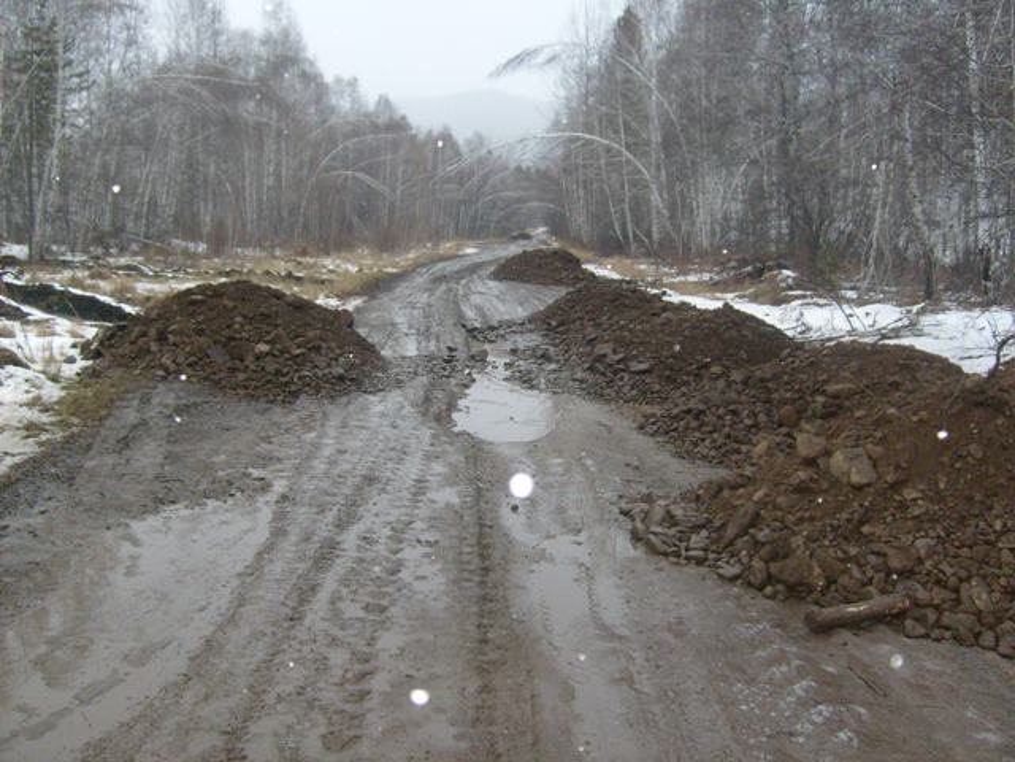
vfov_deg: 40.7
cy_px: 381
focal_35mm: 35
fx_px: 1026
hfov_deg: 52.6
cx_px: 508
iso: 200
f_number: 2.8
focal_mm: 5.8
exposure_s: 1/45
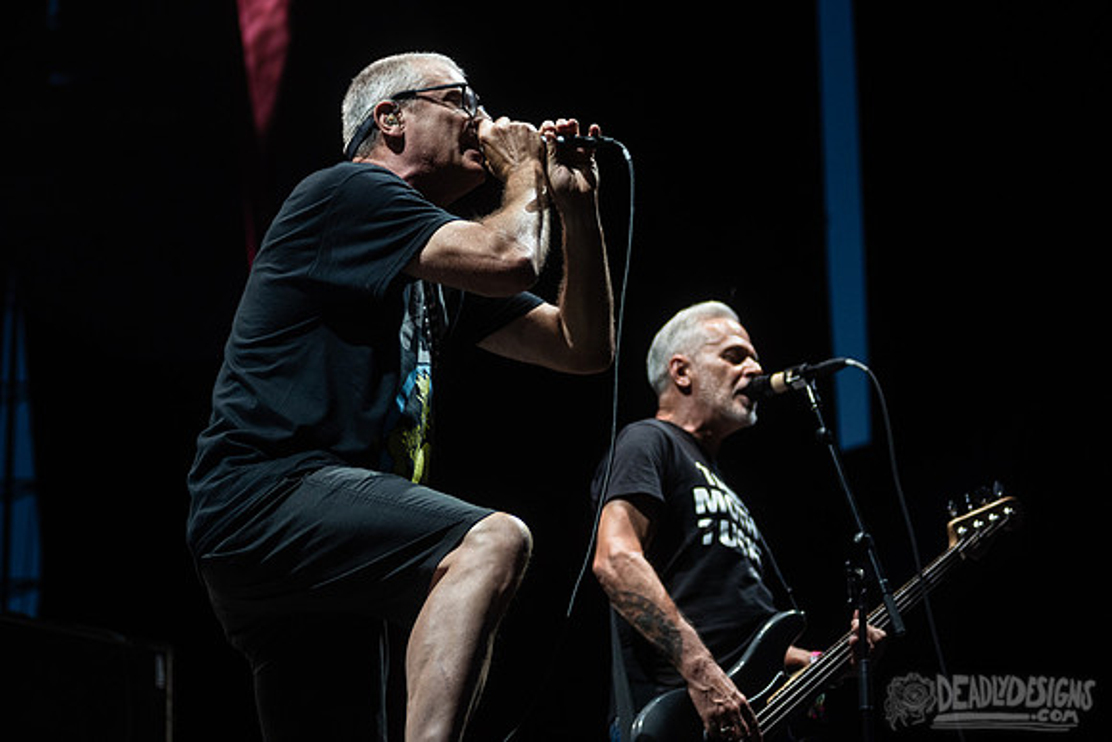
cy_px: 340
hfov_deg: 23.4
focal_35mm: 87
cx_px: 509
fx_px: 2681
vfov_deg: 15.8
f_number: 3.2
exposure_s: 1/640
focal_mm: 80
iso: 1250
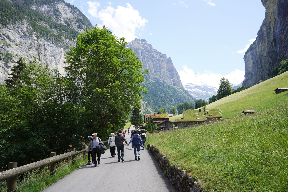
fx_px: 192
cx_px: 144
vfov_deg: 53.1
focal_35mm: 24
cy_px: 96
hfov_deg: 73.7
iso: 100
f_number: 10
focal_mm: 24
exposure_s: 1/100
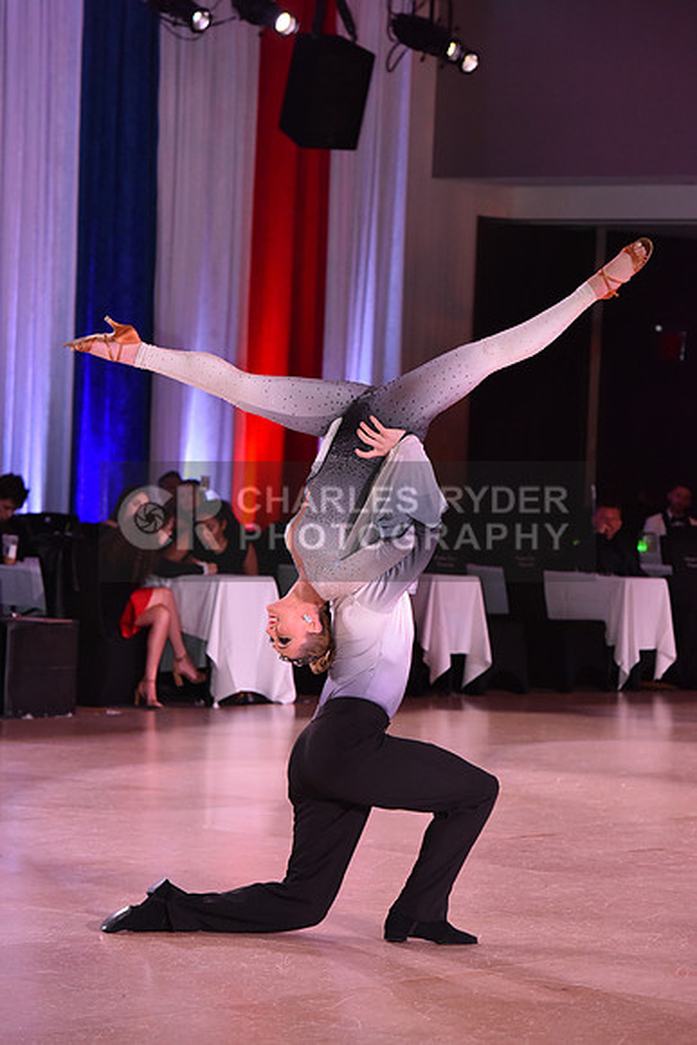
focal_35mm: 140
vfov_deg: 14.7
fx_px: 4063
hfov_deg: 9.8
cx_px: 348
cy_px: 522
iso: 2500
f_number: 5.6
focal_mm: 140
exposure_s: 1/320
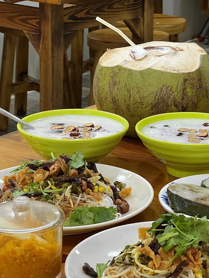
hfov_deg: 13.1
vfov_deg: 17.4
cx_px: 136
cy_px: 138
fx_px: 909
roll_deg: +0.3
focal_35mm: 113
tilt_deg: -16.8
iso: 200
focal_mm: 9
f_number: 2.8
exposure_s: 1/50
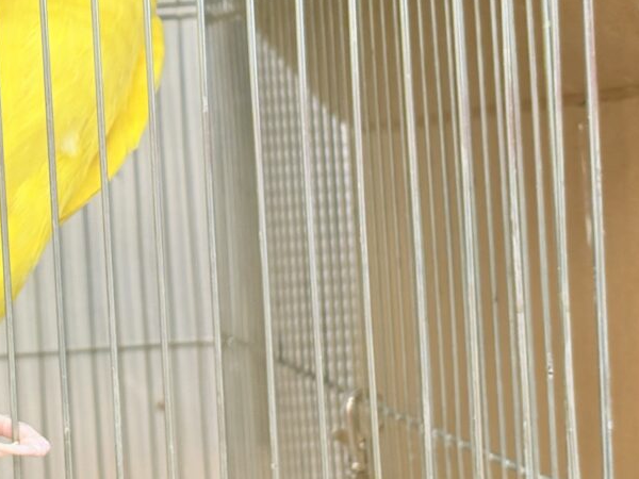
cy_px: 166
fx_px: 1920
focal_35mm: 104
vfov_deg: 14.2
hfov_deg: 18.4
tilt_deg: +1.0
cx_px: 3
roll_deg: +4.0
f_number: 1.6
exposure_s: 1/50
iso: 100
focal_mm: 5.96
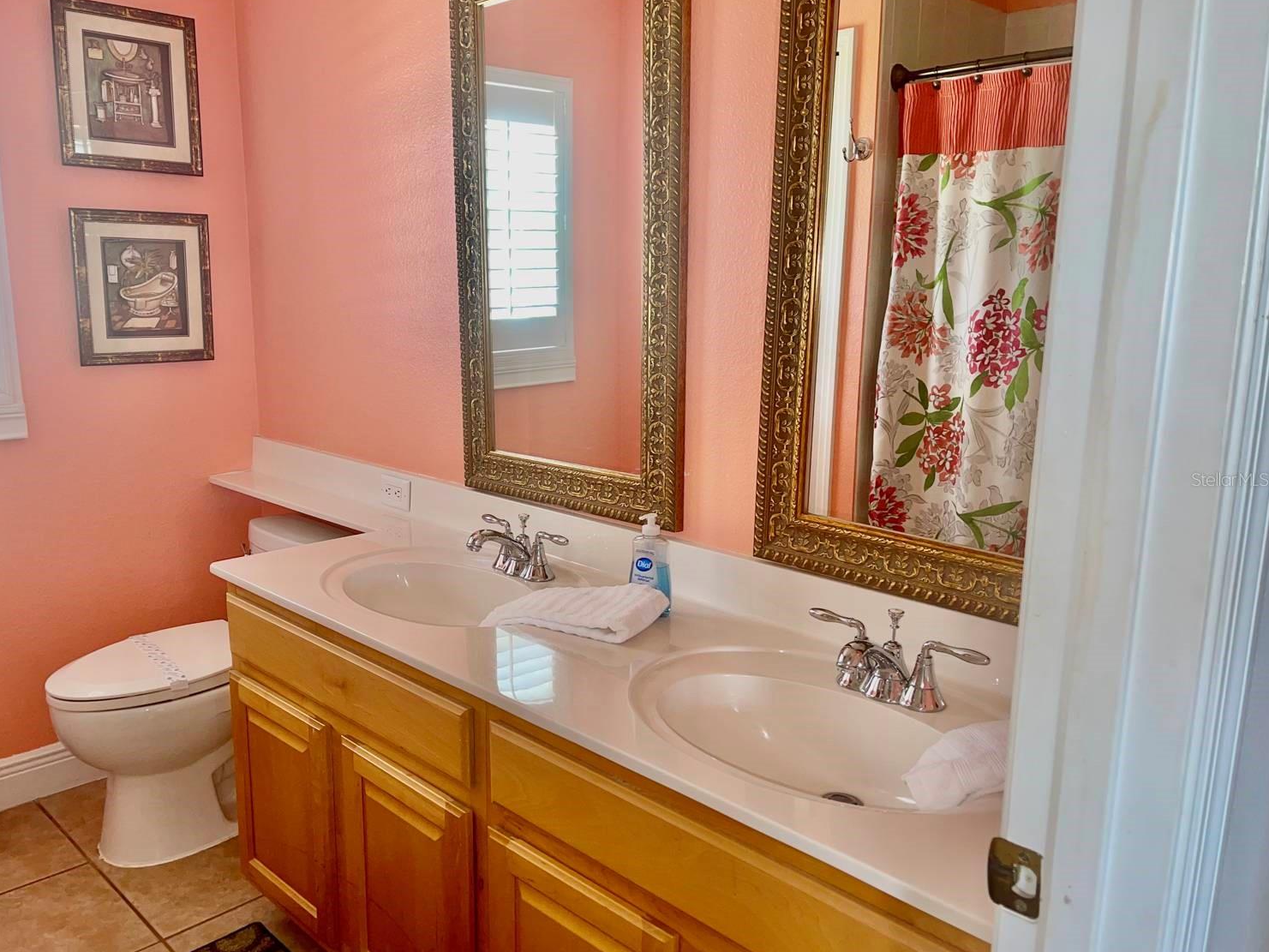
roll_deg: -0.6
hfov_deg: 65.2
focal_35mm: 27
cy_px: 479
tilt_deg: -12.3
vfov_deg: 51.4
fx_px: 990
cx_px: 587
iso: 32
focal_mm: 5.1
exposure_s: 1/20
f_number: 1.6
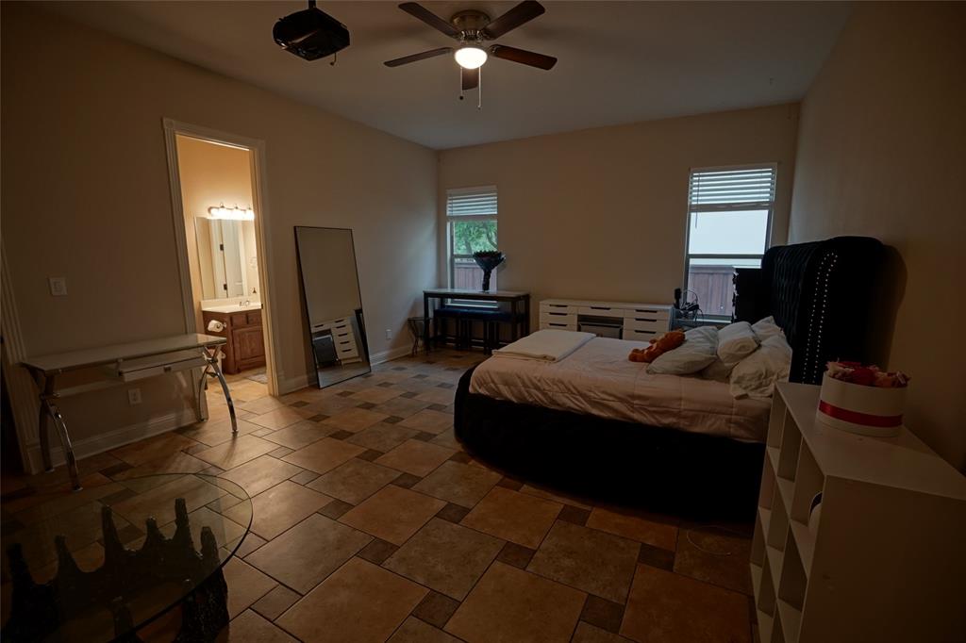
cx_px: 483
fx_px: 402
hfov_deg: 100.4
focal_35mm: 15
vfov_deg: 77.3
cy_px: 322
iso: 1250
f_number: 4
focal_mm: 10
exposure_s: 1/50
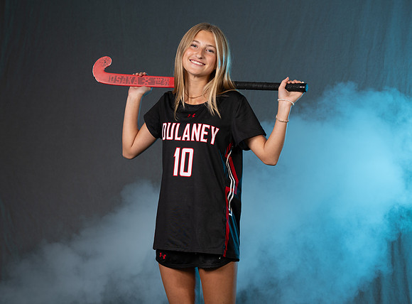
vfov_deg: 12.3
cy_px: 158
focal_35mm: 119
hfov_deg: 16.6
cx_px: 216
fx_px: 1409
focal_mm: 90
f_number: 5.6
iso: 80
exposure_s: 1/125
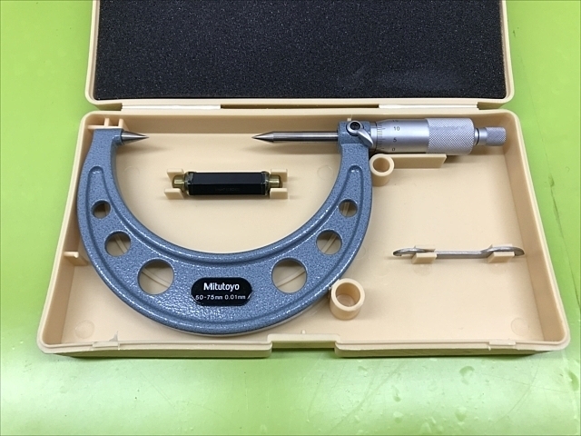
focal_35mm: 28
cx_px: 290
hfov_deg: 63.4
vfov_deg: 49.7
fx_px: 470
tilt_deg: -66.8
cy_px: 218
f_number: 1.8
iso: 20
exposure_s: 1/106
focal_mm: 3.99
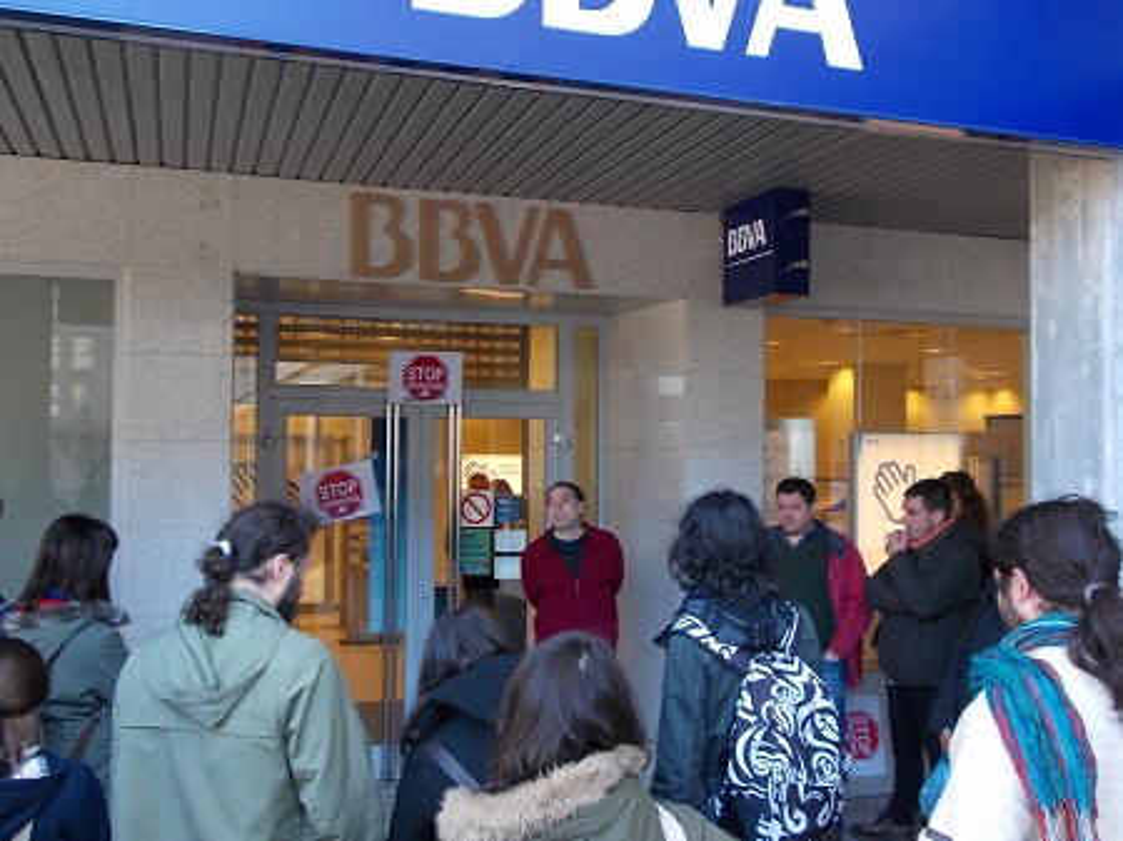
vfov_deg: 37.7
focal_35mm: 38
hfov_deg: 49.0
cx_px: 562
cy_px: 420
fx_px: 1232
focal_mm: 5.3
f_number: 3.1
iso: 80
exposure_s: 1/40
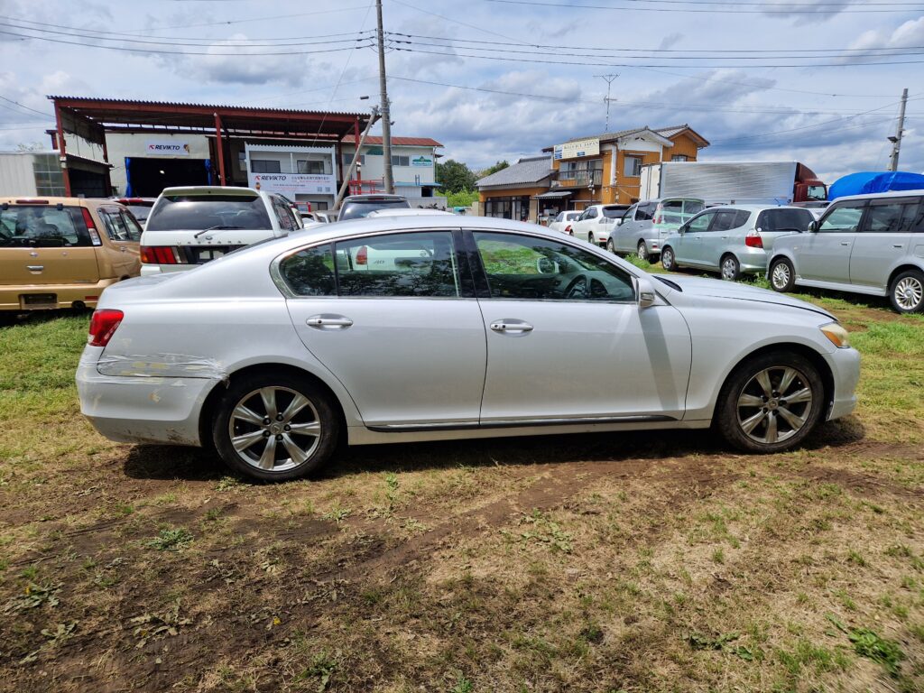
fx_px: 614
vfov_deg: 58.9
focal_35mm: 23
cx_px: 462
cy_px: 346
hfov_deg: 73.9
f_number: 1.8
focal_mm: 5.4
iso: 50
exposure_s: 1/1872
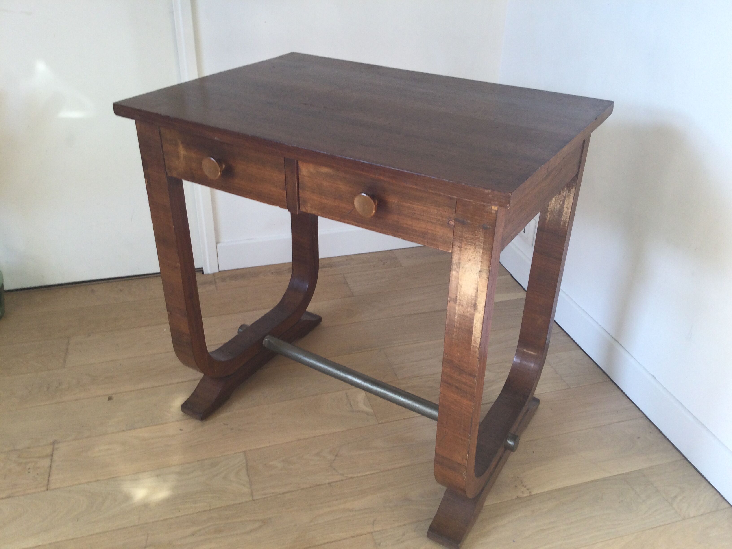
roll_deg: -3.2
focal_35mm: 31
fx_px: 656
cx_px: 366
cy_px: 274
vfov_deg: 45.4
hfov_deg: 58.4
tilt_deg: -30.7
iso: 32
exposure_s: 1/50
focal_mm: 3.3
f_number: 2.4
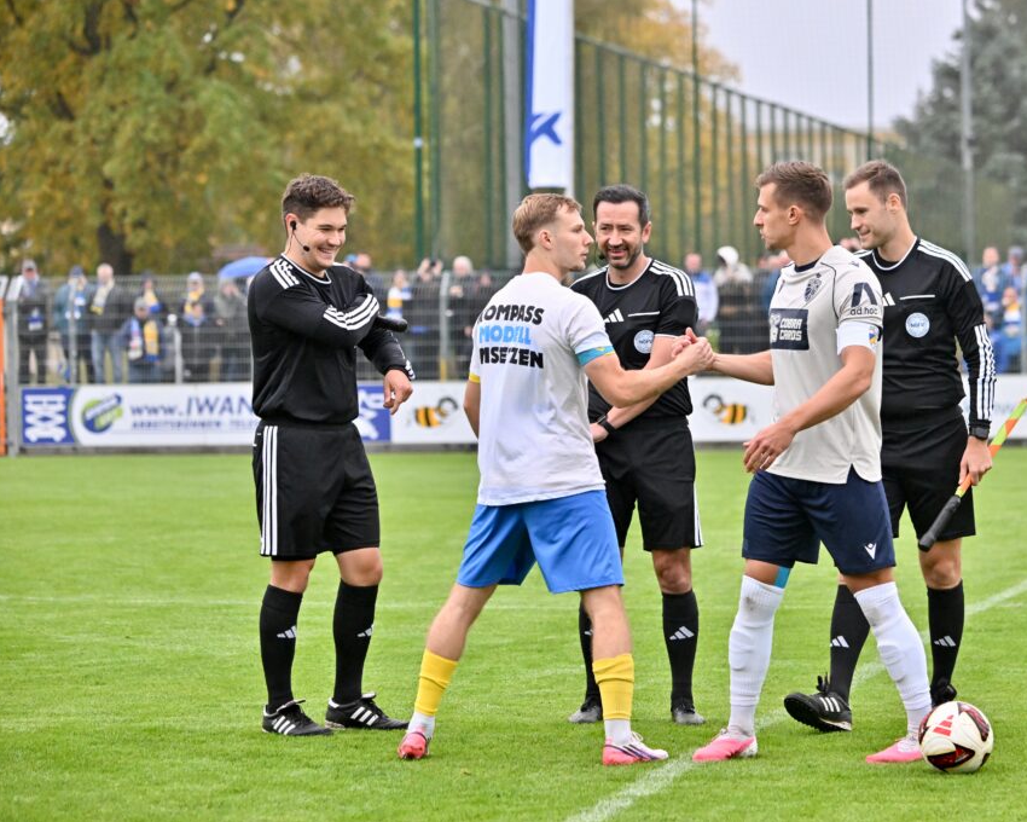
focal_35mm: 181
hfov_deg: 10.7
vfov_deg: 8.5
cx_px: 615
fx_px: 5502
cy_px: 410
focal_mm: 160
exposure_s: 1/1600
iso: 3200
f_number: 5
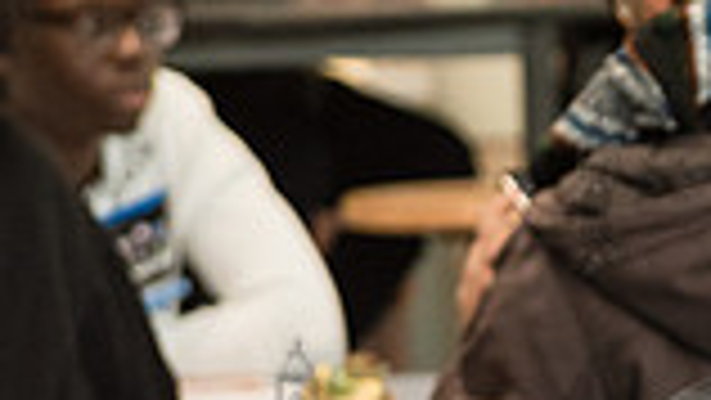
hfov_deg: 7.4
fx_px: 5431
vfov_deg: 4.2
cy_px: 489
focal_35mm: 288
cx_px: 990
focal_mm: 58
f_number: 3.5
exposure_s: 1/125
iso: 1600
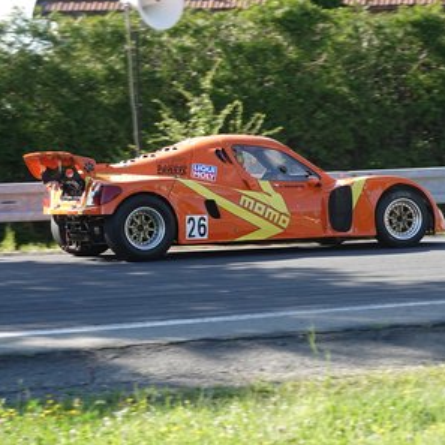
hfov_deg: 10.0
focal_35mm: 174
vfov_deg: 10.0
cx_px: 264
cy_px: 223
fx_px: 2531
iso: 320
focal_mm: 49.51
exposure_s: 1/800
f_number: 4
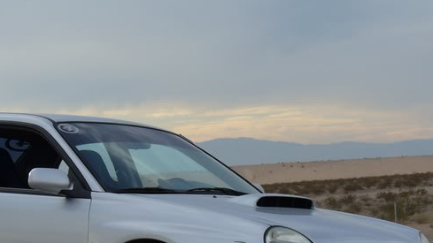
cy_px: 195
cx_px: 97
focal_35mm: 139
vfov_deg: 8.7
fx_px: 1596
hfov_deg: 15.4
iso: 64
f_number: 6.6
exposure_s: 1/100
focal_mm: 12.8
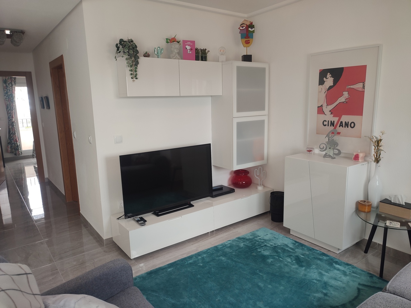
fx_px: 297
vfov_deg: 54.9
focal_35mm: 25
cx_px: 206
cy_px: 154
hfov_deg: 69.4
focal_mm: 6.04
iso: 87
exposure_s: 1/50
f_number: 1.9
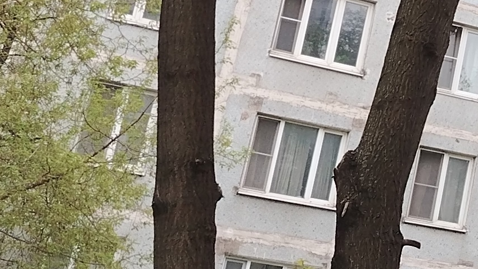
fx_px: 1559
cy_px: -92
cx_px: 849
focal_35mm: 123
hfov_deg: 15.2
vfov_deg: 9.7
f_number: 1.75
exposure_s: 1/174
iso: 100
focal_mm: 5.25
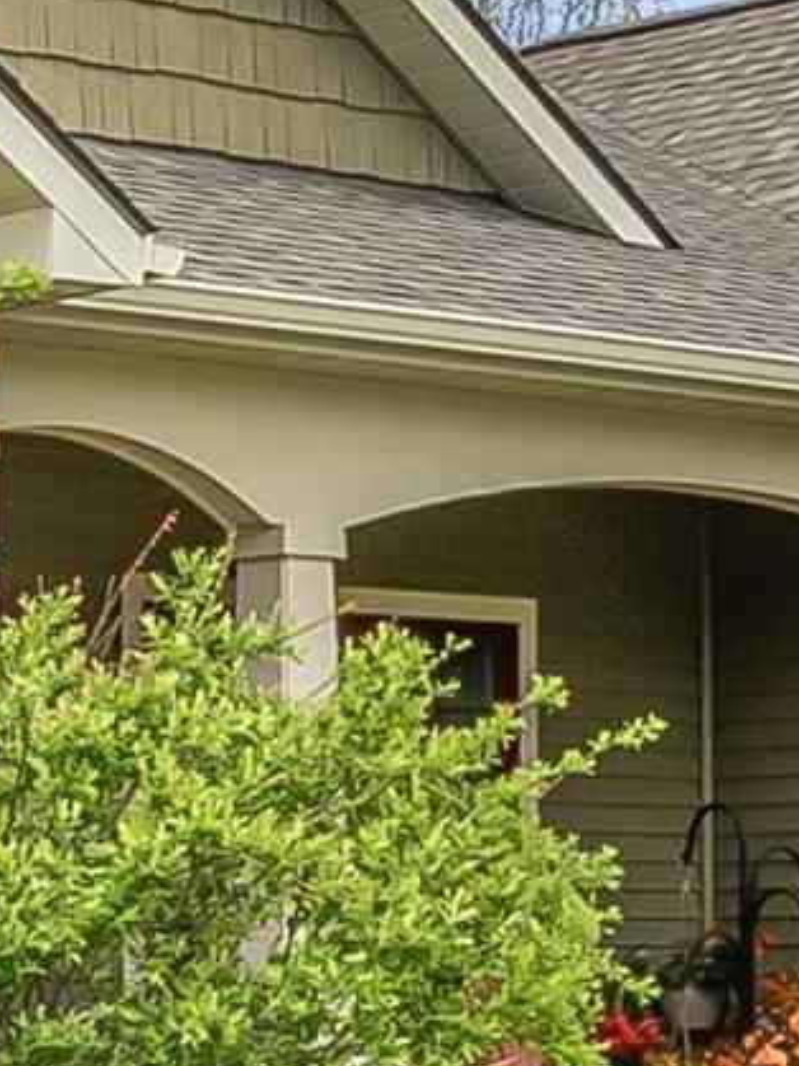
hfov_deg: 10.0
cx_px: -272
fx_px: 4472
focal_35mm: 145
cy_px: 1047
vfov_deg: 13.4
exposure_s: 1/400
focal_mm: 20.6
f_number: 14
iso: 640
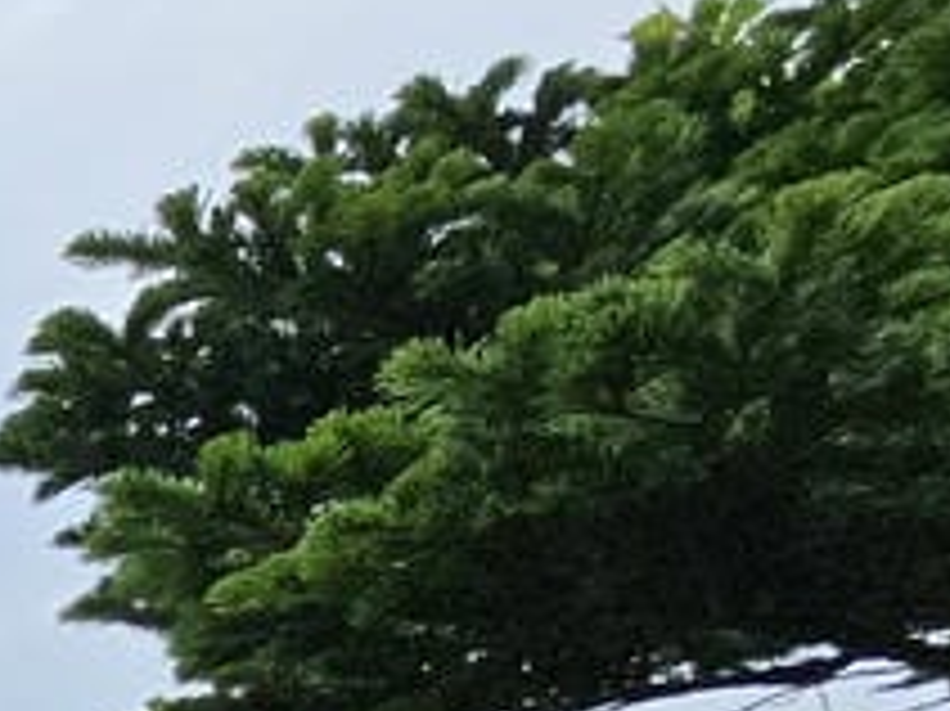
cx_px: -1639
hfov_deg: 13.0
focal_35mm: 74
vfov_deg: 14.6
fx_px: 2030
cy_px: 1606
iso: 50
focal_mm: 2.2
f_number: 2.2
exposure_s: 1/1225
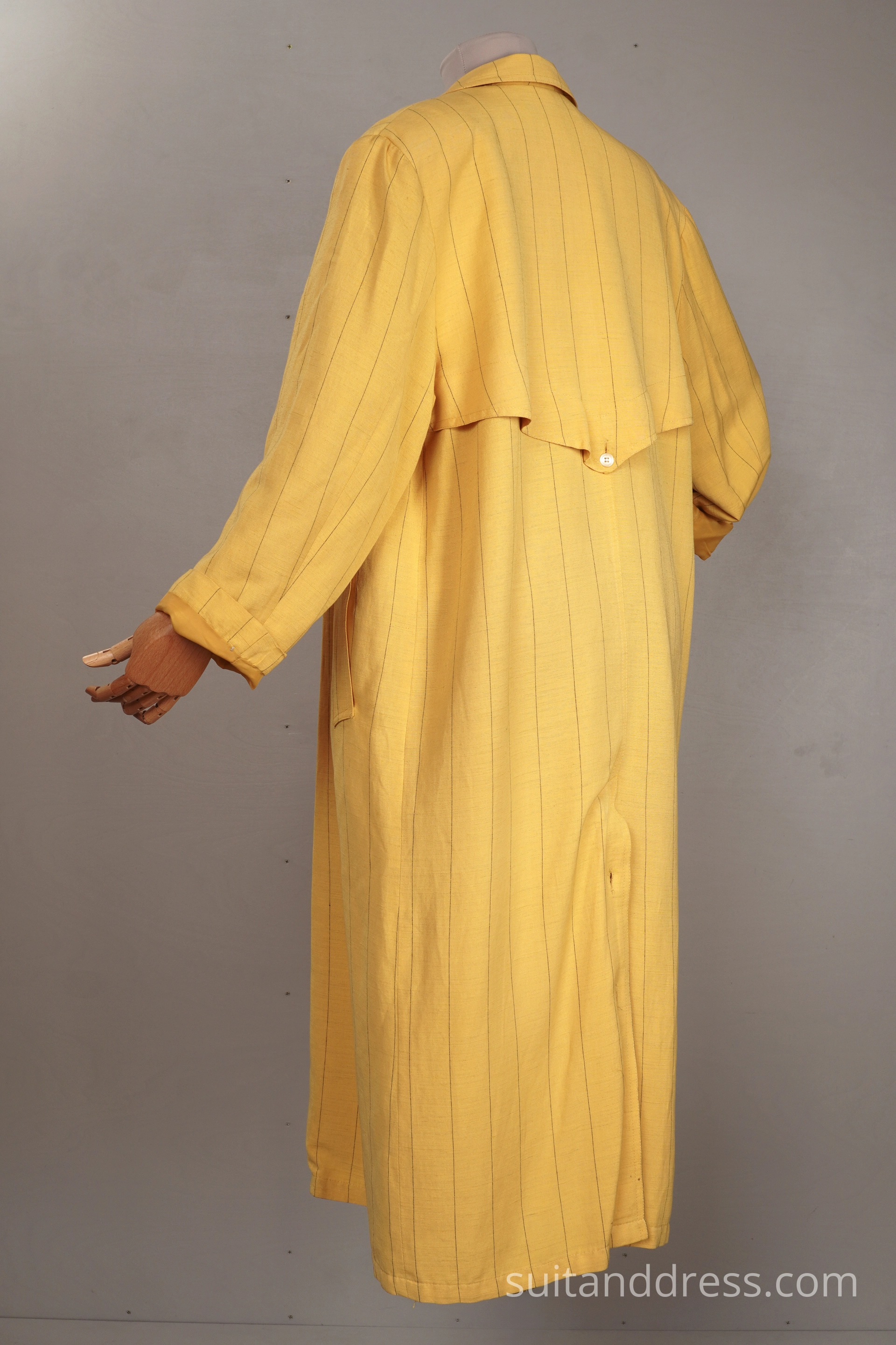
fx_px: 1792
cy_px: 672
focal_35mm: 48
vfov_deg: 41.1
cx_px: 448
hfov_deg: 28.1
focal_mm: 32
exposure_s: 1/15
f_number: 7.1
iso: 200
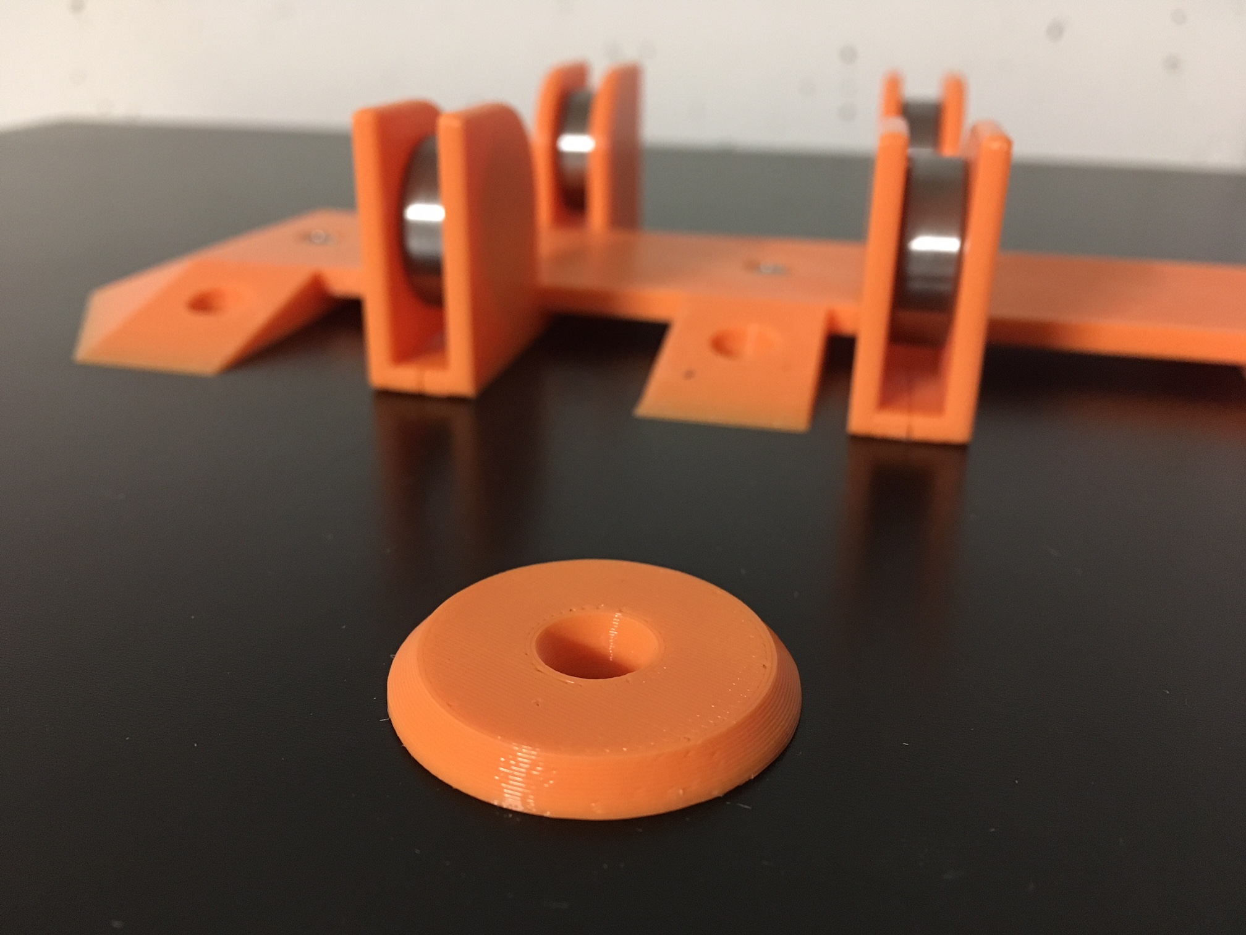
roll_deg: -0.5
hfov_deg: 61.7
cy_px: 468
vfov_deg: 48.2
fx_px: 1044
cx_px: 623
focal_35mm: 29
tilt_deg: -24.0
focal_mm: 4.15
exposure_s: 1/17
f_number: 2.2
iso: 400
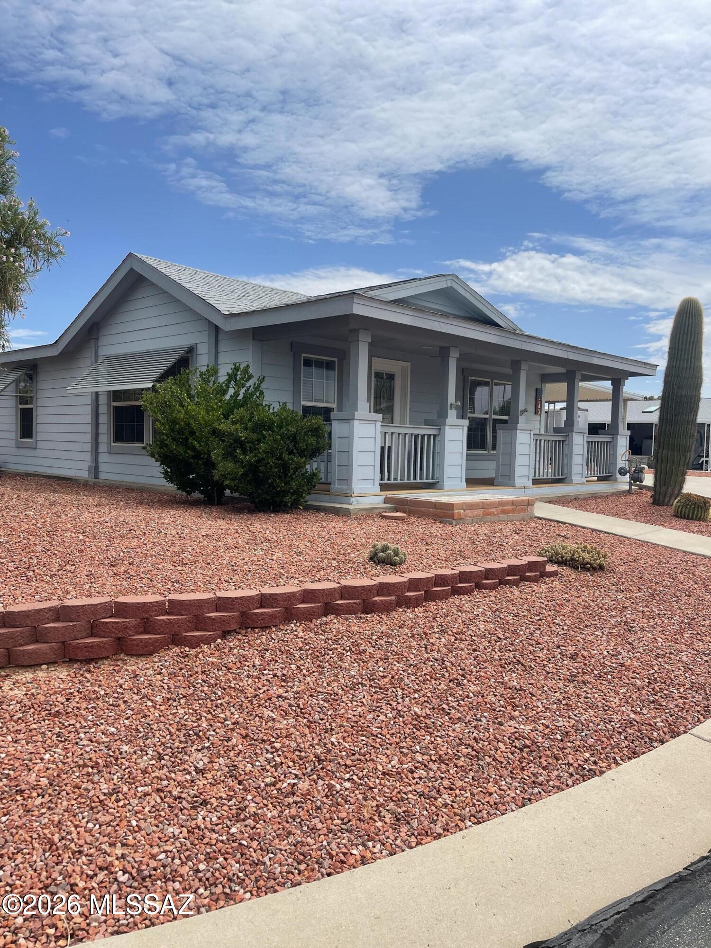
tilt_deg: -0.6
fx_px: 685
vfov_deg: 69.4
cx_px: 356
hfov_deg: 54.9
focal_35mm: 25
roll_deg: -2.4
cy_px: 474
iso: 32
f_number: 1.6
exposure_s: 1/5618
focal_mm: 5.1
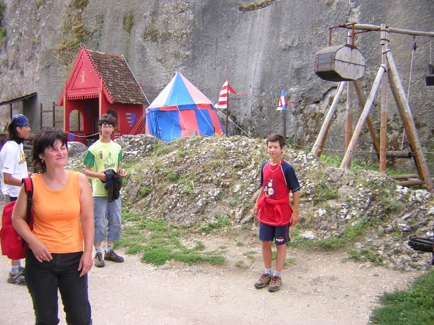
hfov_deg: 51.4
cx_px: 217
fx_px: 451
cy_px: 162
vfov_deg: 39.7
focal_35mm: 36
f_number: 2.6
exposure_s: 1/203
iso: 100
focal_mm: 4.7
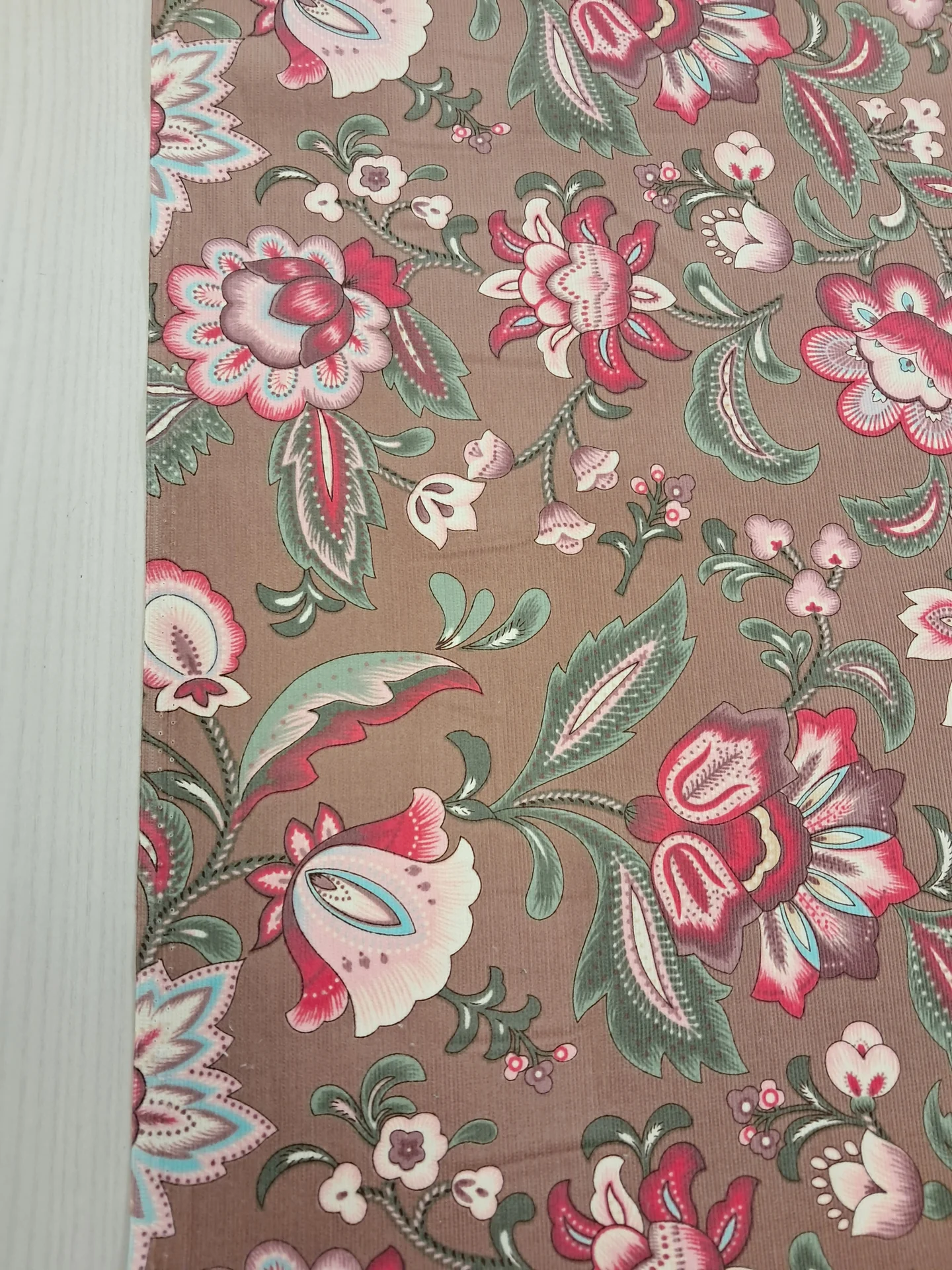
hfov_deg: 51.4
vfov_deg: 65.3
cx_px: 476
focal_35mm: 27
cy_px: 635
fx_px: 990
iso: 125
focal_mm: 4
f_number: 1.8
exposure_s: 1/50
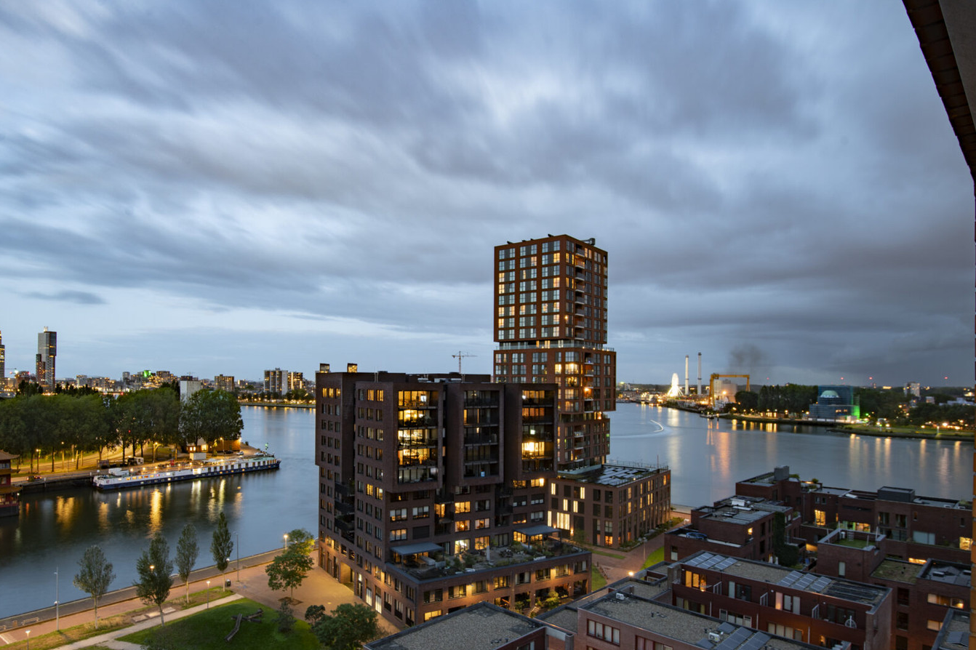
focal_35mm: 22
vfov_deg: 56.8
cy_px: 386
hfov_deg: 77.8
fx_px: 596
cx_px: 396
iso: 80
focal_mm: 18
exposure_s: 13
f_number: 9
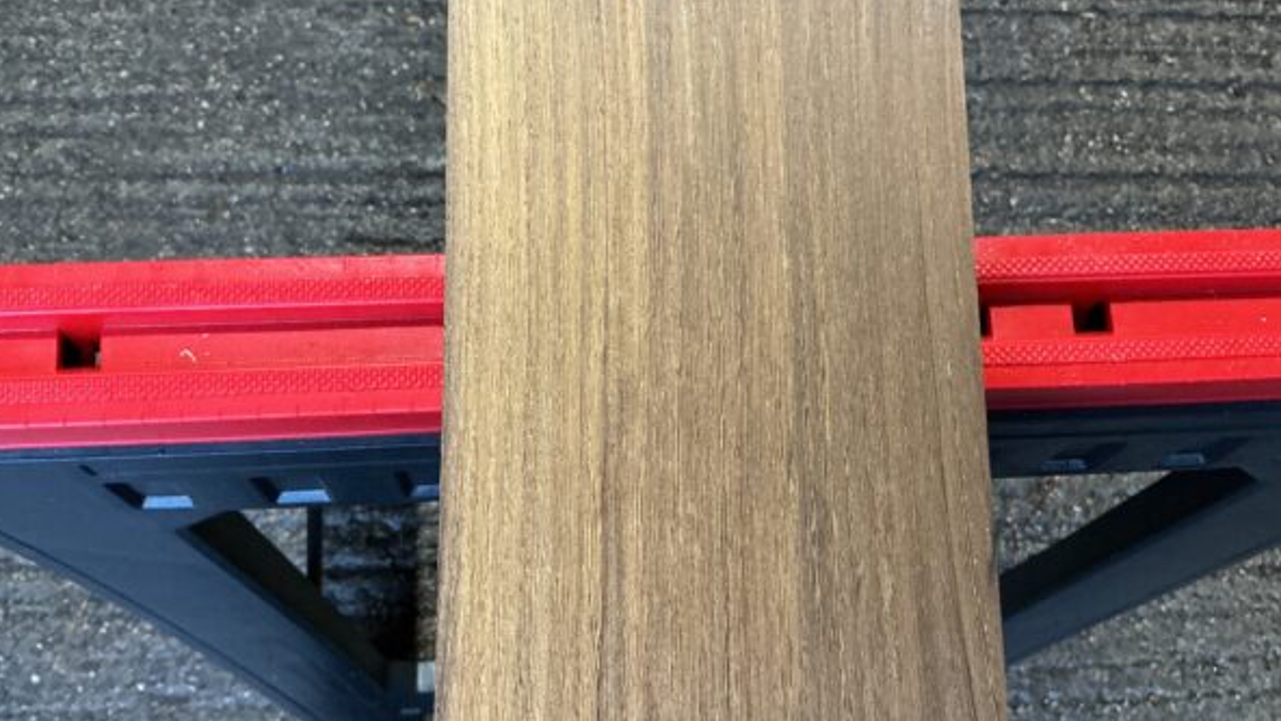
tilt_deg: -80.0
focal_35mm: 32
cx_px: 634
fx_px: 1087
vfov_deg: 36.7
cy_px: 359
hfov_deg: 61.0
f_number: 1.8
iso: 250
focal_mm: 3
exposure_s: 1/50
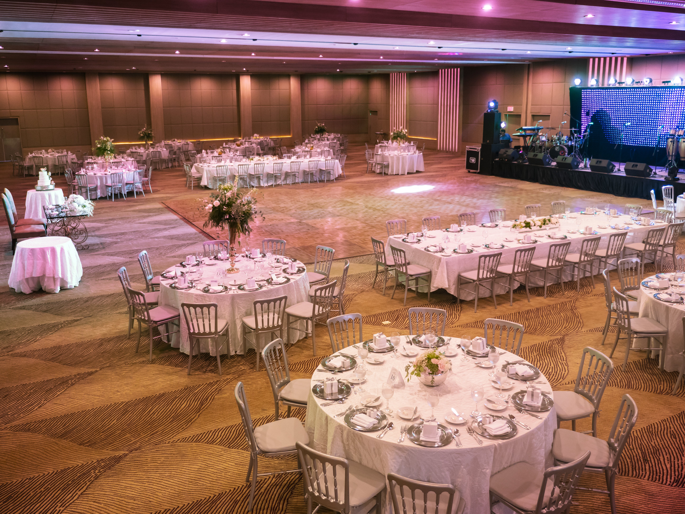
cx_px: 342
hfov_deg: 60.0
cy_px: 257
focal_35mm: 30
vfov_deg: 46.8
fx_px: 594
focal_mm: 15
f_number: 2.8
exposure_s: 1/50
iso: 1600
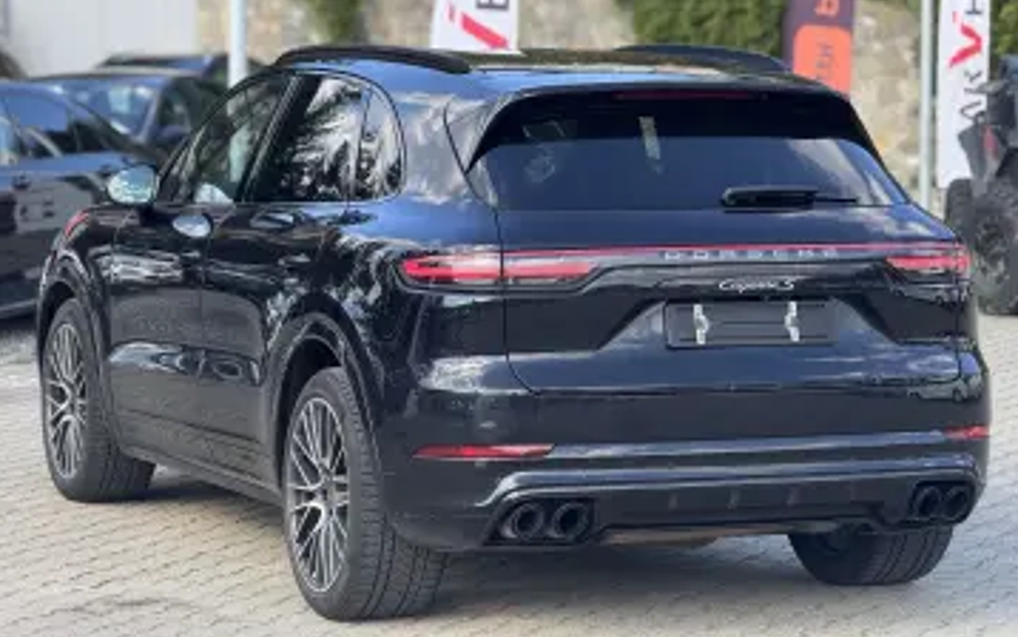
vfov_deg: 10.2
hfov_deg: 16.3
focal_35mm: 128
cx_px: 509
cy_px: 282
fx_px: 3552
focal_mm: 15.66
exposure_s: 1/136
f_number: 2.8
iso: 50
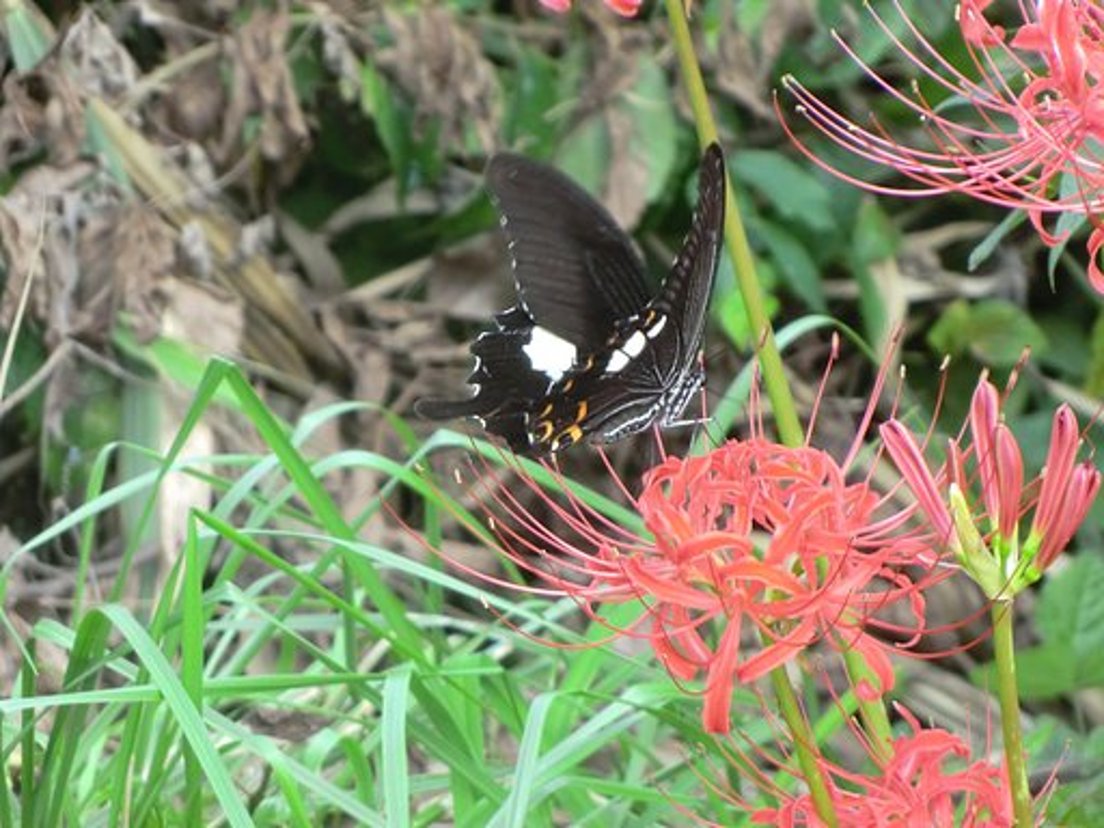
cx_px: 552
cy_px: 414
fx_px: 6347
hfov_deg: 9.9
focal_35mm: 199
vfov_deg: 7.5
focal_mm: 35.7
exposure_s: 1/200
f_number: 5.2
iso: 250
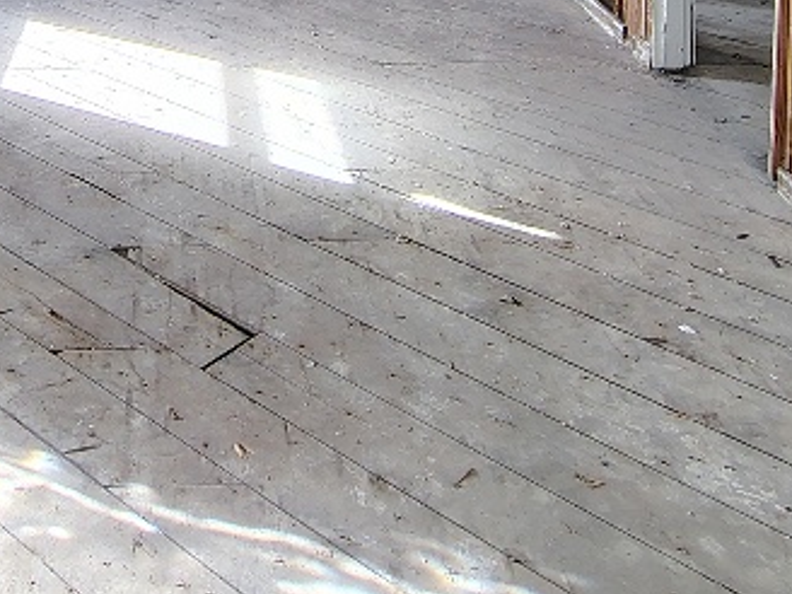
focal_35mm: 50
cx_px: 198
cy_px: -275
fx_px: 1144
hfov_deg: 37.3
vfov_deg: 23.7
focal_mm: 2.13
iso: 212
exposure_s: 1/60
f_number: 2.2
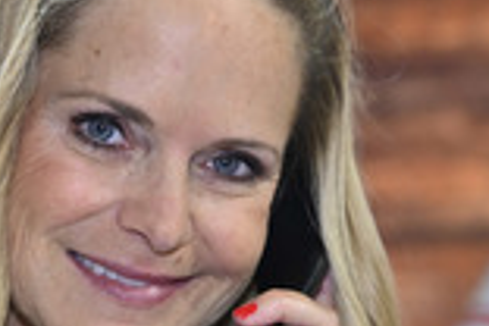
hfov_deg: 11.1
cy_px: 244
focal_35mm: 185
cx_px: 105
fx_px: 2513
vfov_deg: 7.4
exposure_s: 1/200
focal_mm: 64
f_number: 4
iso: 1000
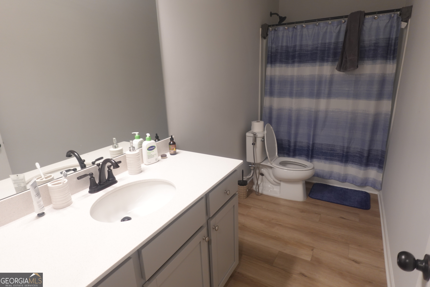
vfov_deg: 61.9
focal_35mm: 20
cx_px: 215
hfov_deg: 84.0
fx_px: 239
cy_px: 144
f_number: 2
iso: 320
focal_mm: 7.6
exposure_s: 1/80
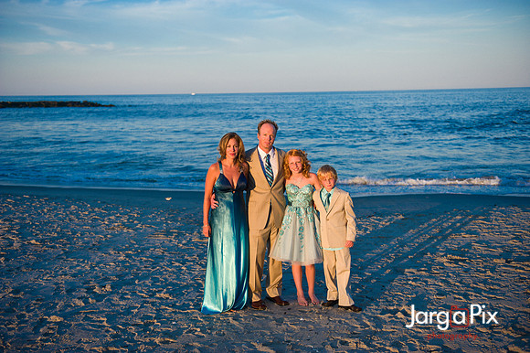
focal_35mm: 42
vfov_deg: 31.9
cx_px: 265
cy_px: 176
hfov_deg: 46.4
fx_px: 618
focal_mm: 42
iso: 200
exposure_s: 1/1250
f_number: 3.2
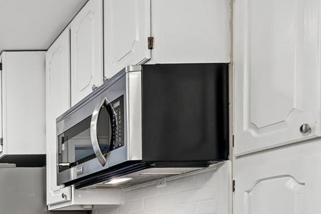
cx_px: -144
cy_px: 256
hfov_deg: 29.0
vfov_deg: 25.7
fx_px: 419
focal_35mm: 47
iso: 400
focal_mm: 16
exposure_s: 1/4
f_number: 10
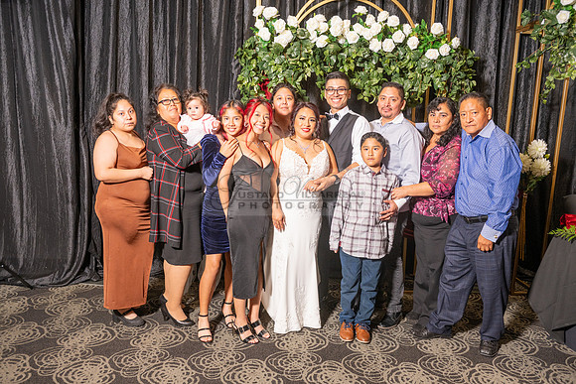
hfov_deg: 58.7
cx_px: 288
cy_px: 192
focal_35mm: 32
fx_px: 512
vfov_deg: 41.1
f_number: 4
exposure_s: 1/200
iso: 800
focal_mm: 32
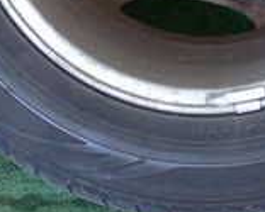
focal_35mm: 143
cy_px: -146
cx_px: 199
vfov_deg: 10.3
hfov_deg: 13.4
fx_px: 1122
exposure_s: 1/125
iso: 400
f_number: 2.7
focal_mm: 6.83
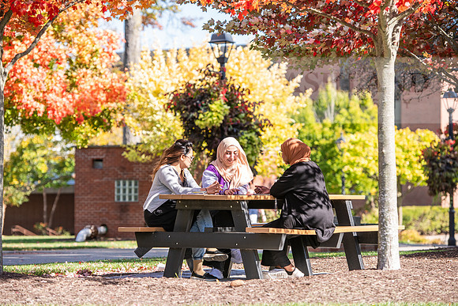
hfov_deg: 15.8
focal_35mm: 130
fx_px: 1654
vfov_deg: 10.6
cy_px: 153
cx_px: 229
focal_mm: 130
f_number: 4
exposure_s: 1/400
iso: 160
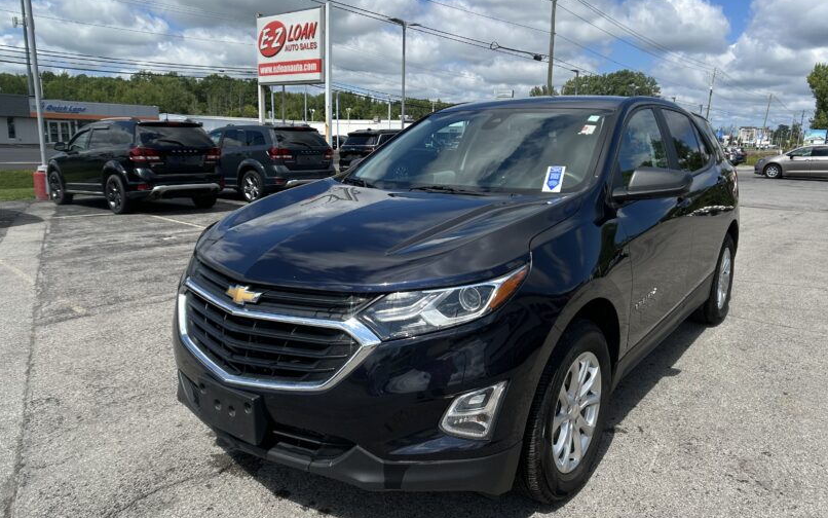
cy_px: 242
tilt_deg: -11.3
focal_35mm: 35
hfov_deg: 55.3
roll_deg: -1.9
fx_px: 790
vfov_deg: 36.3
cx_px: 425
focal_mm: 5.7
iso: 50
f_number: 1.5
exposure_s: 1/4630
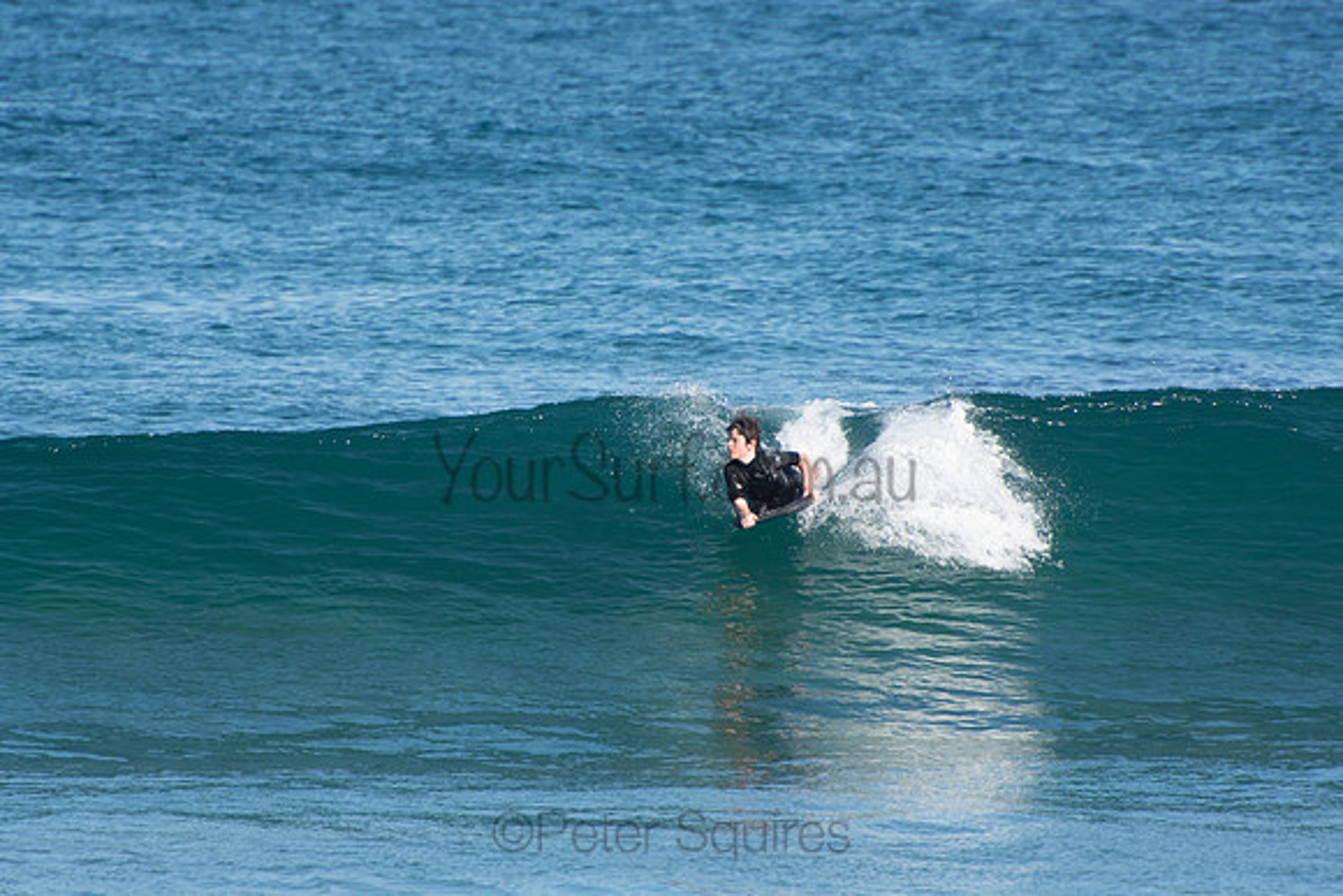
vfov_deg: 2.3
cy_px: 448
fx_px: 22388
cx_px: 672
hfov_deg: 3.4
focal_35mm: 600
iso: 360
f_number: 5.6
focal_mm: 400
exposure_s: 1/1250
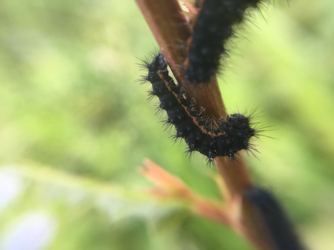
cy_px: 125
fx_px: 280
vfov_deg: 48.2
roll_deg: +36.8
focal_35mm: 29
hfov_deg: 61.7
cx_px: 167
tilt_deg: -38.6
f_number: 2.2
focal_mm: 4.15
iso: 40
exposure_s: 1/100
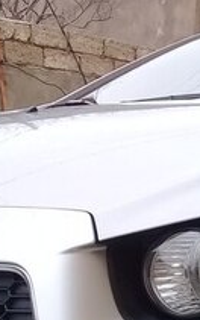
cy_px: 274
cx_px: 405
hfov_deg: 11.4
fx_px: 898
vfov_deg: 19.9
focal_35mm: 103
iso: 50
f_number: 2.2
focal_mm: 3.3
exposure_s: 1/524
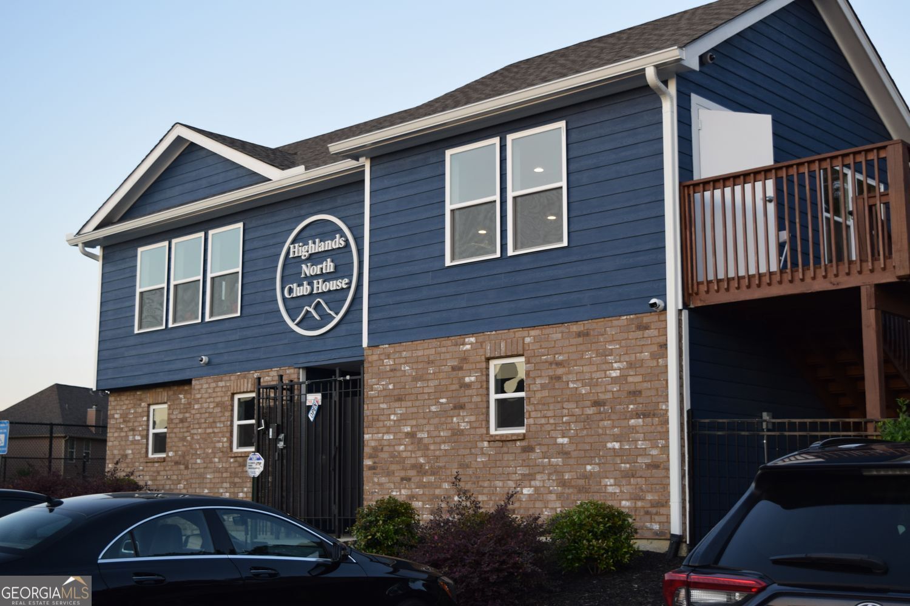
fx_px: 1289
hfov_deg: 38.9
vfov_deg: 26.5
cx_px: 455
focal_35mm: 51
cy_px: 303
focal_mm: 34
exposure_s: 1/125
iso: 400
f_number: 5.6
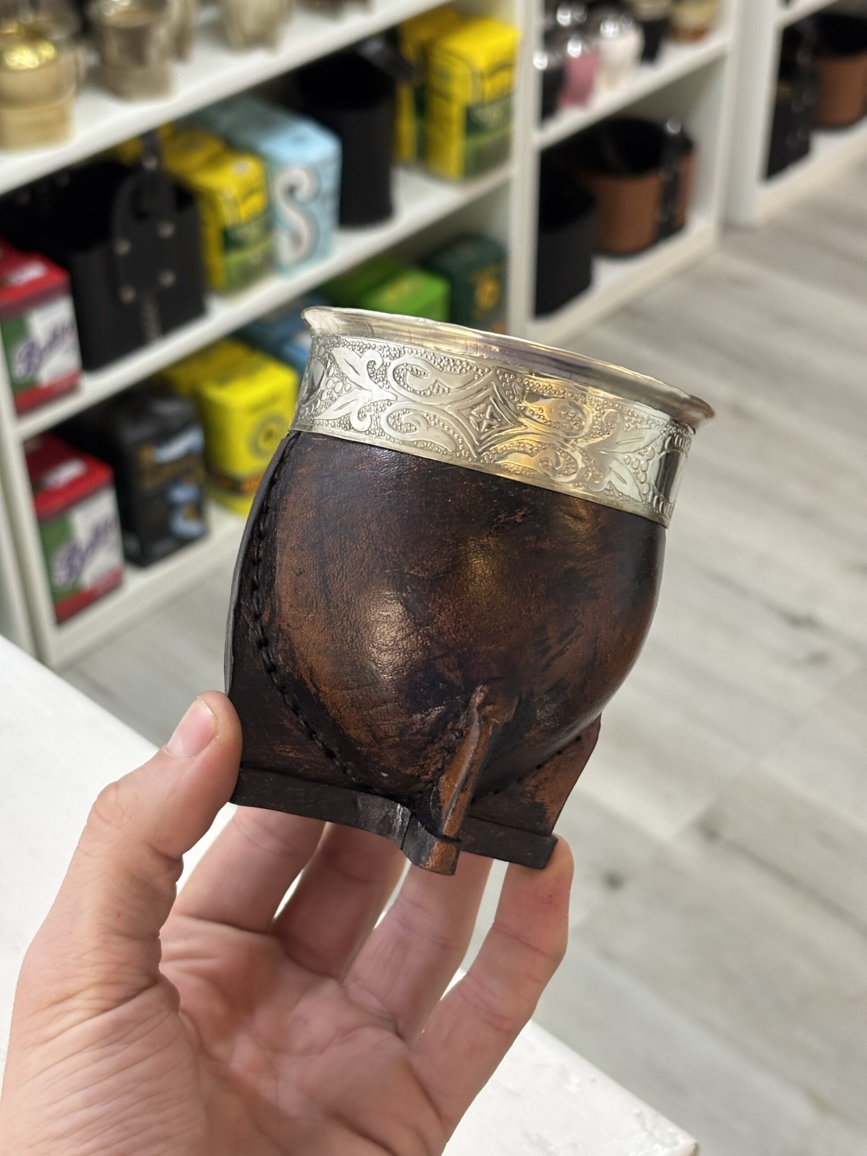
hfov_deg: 28.0
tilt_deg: -38.6
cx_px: 434
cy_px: 578
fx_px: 1737
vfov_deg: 36.8
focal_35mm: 52
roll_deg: -0.2
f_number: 1.6
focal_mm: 5.96
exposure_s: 1/33
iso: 160
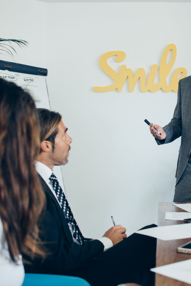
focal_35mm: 53
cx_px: 134
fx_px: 422
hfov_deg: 25.3
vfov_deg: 37.5
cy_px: 144
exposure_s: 1/160
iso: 800
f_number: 3.5
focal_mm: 35
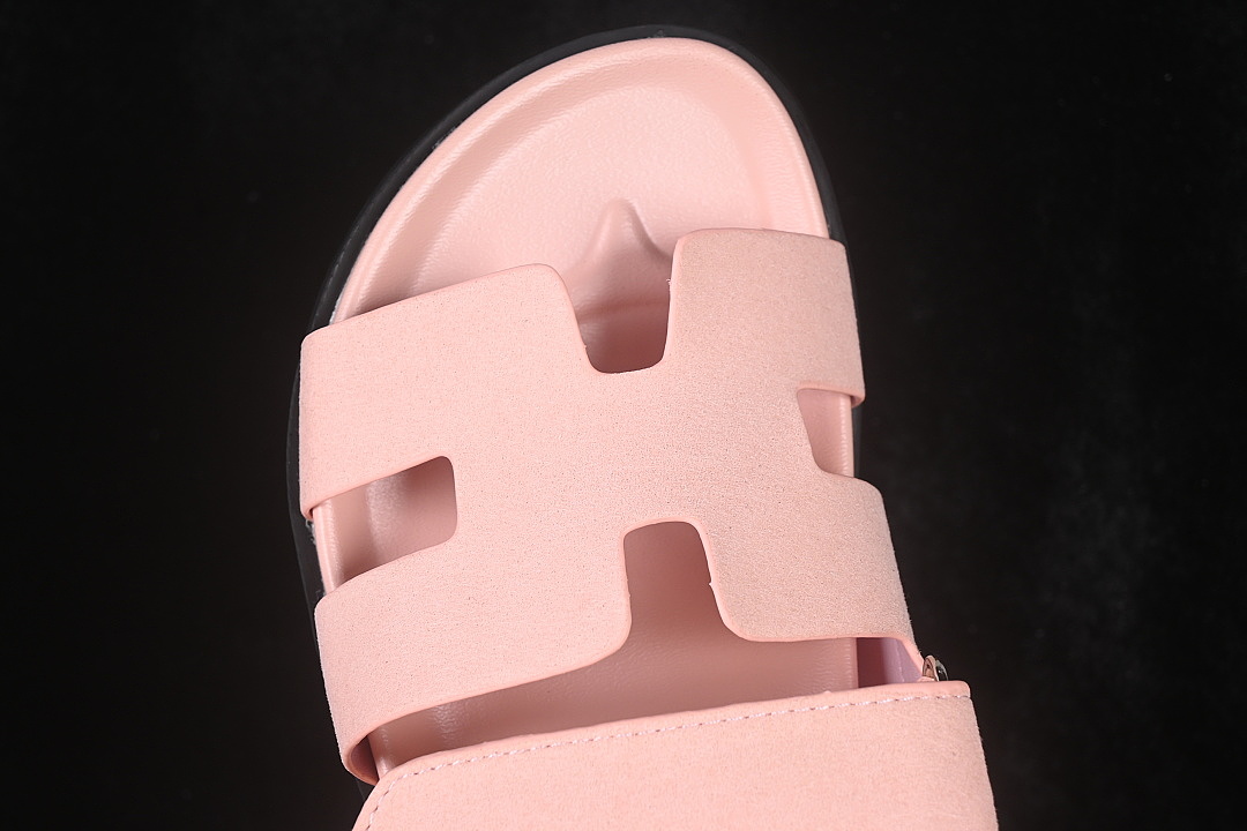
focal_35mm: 75
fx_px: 2598
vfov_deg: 18.2
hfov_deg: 27.0
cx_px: 624
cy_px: 416
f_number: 7.1
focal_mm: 50
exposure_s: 1/80
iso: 160
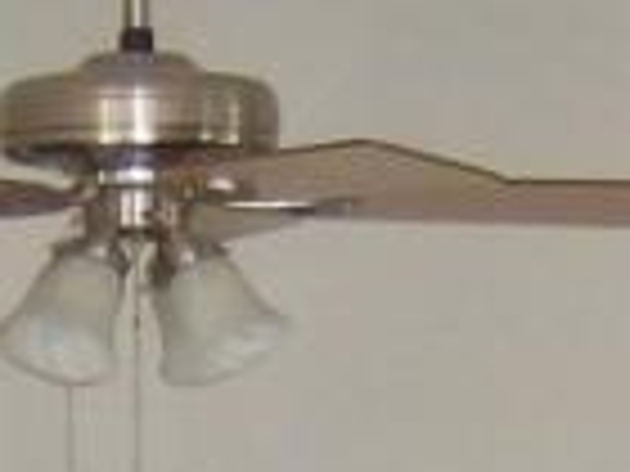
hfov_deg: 7.5
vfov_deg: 5.4
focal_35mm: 263
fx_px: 4787
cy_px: 1214
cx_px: 567
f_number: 2.8
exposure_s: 1/60
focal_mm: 6
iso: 200
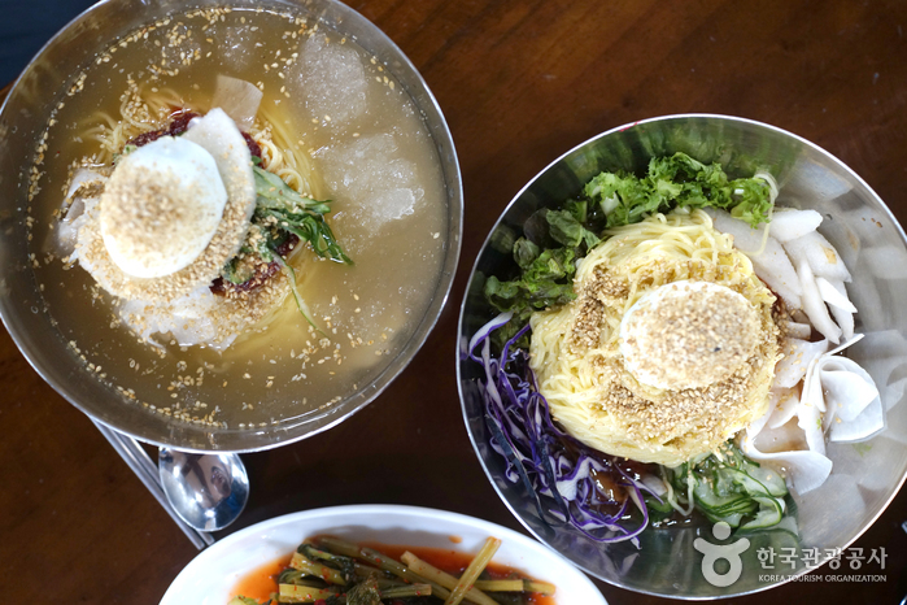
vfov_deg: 37.9
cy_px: 302
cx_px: 454
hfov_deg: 54.4
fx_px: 882
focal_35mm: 35
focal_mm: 35
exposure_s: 1/60
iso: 800
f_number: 2.8
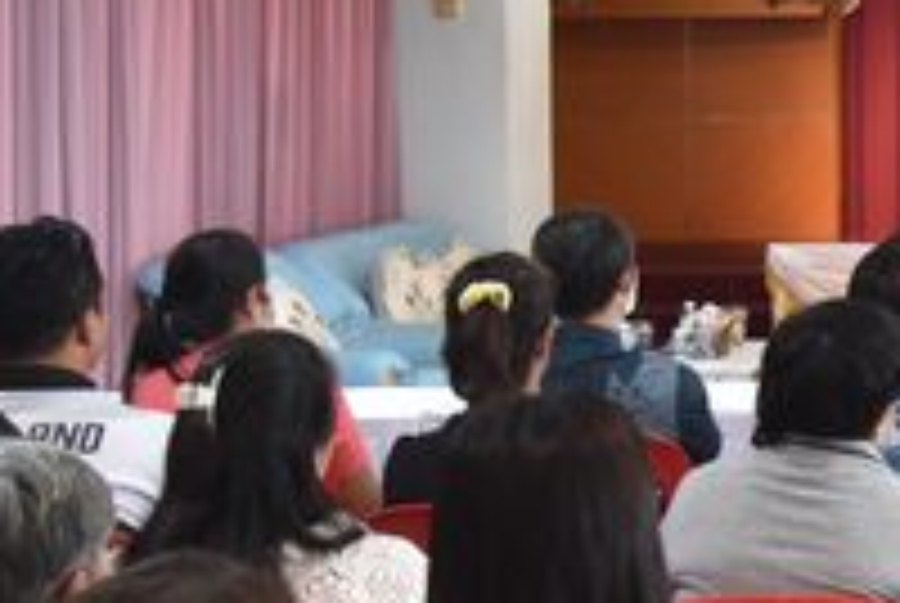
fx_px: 3004
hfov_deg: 15.3
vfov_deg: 11.4
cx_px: 1476
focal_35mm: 120
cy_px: 4
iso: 1600
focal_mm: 30
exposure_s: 1/50
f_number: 4
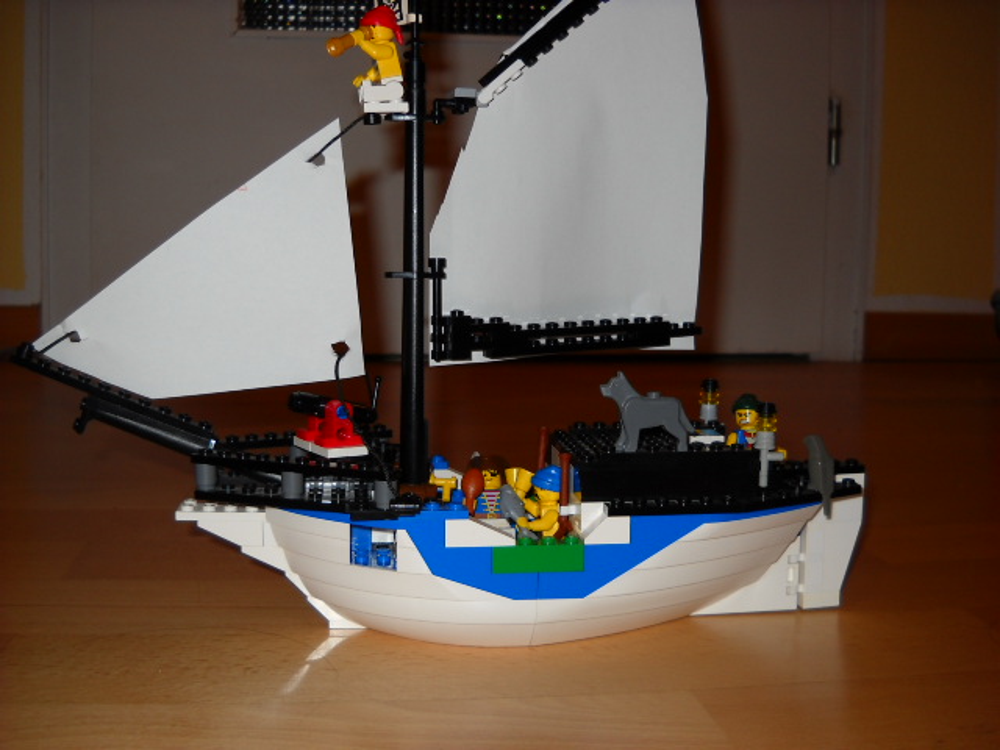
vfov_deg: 35.1
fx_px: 1184
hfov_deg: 45.8
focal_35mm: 41
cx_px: 500
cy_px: 375
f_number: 3.1
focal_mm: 6.72
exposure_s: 1/30
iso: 64
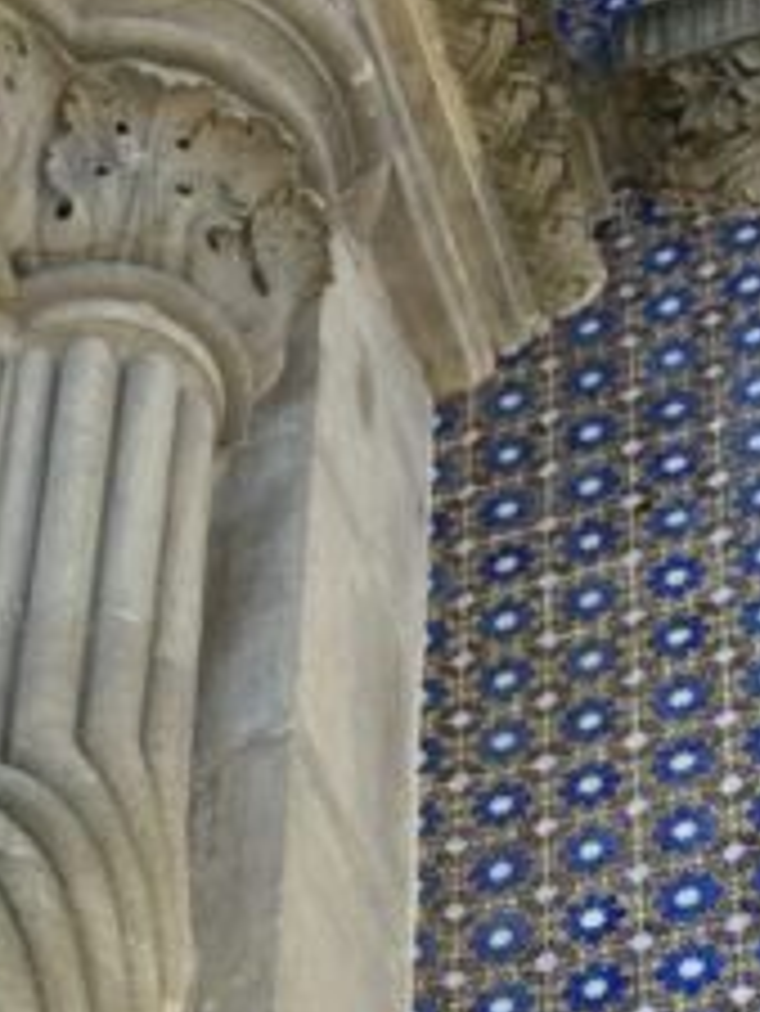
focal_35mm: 109
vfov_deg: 17.4
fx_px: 3188
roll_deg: -7.3
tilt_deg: +39.2
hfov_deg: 13.4
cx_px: -4
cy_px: 1124
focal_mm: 6.86
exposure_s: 1/2410
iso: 80
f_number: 1.78
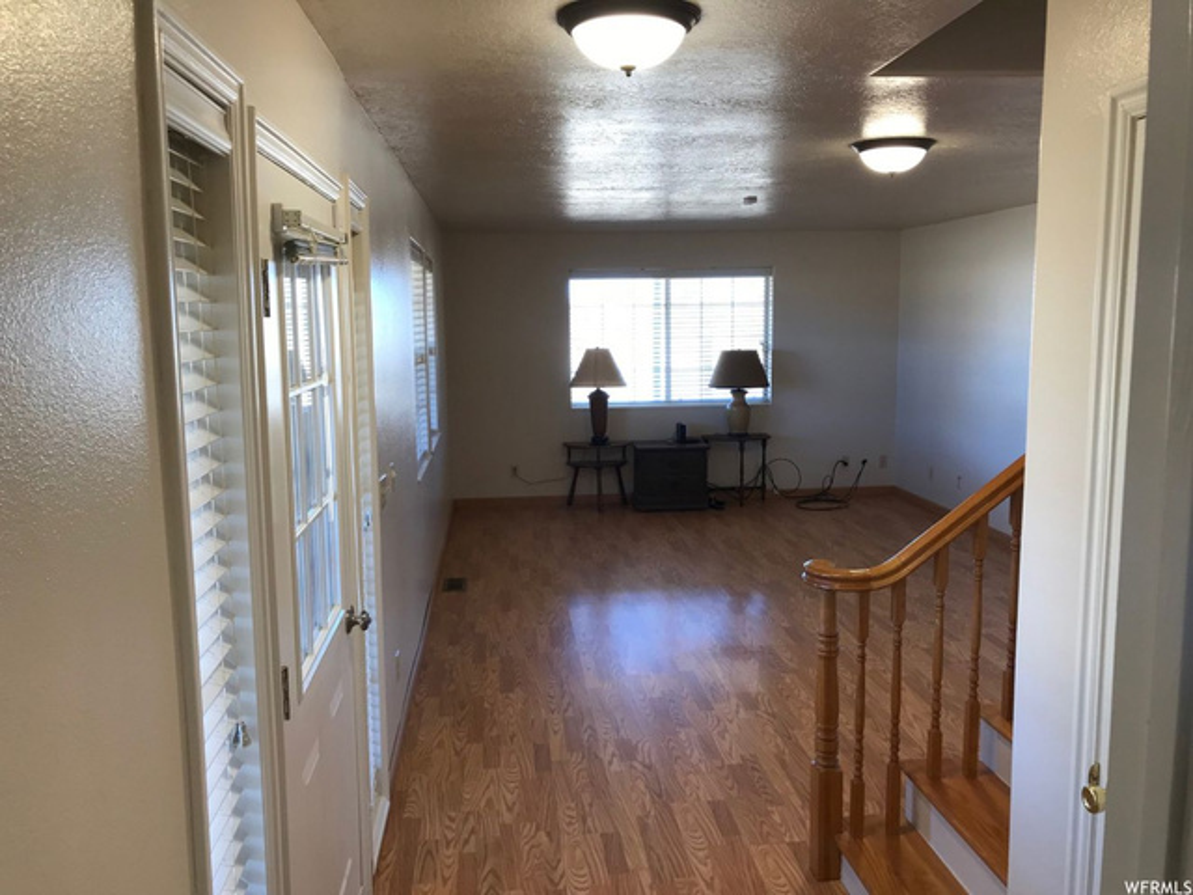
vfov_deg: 49.7
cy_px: 448
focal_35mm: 28
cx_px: 596
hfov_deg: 63.4
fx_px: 965
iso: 25
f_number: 1.8
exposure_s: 1/40
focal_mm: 3.99
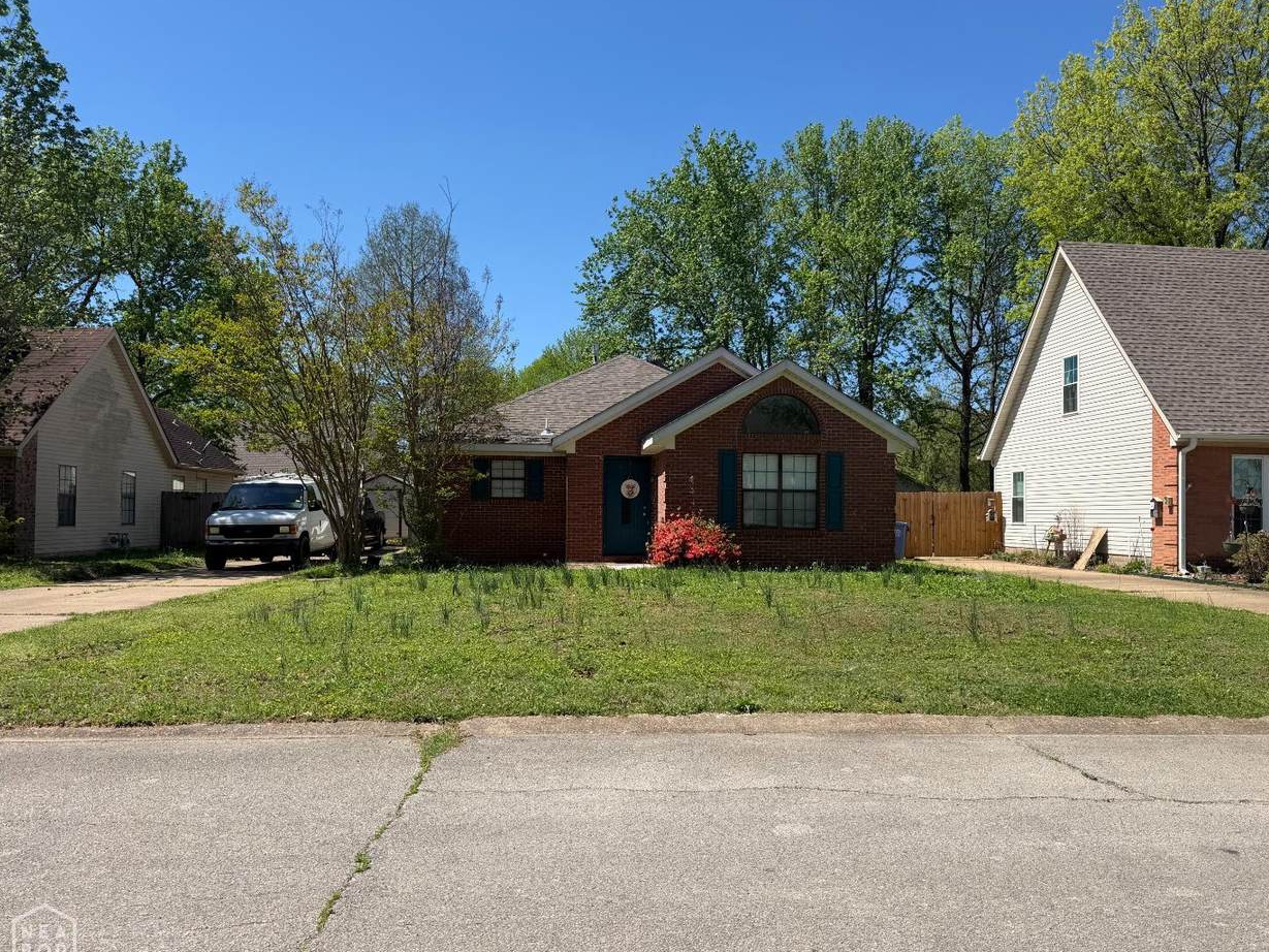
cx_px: 660
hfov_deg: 69.4
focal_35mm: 25
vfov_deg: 54.9
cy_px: 489
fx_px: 917
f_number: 1.78
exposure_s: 1/4167
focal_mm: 6.76
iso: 80
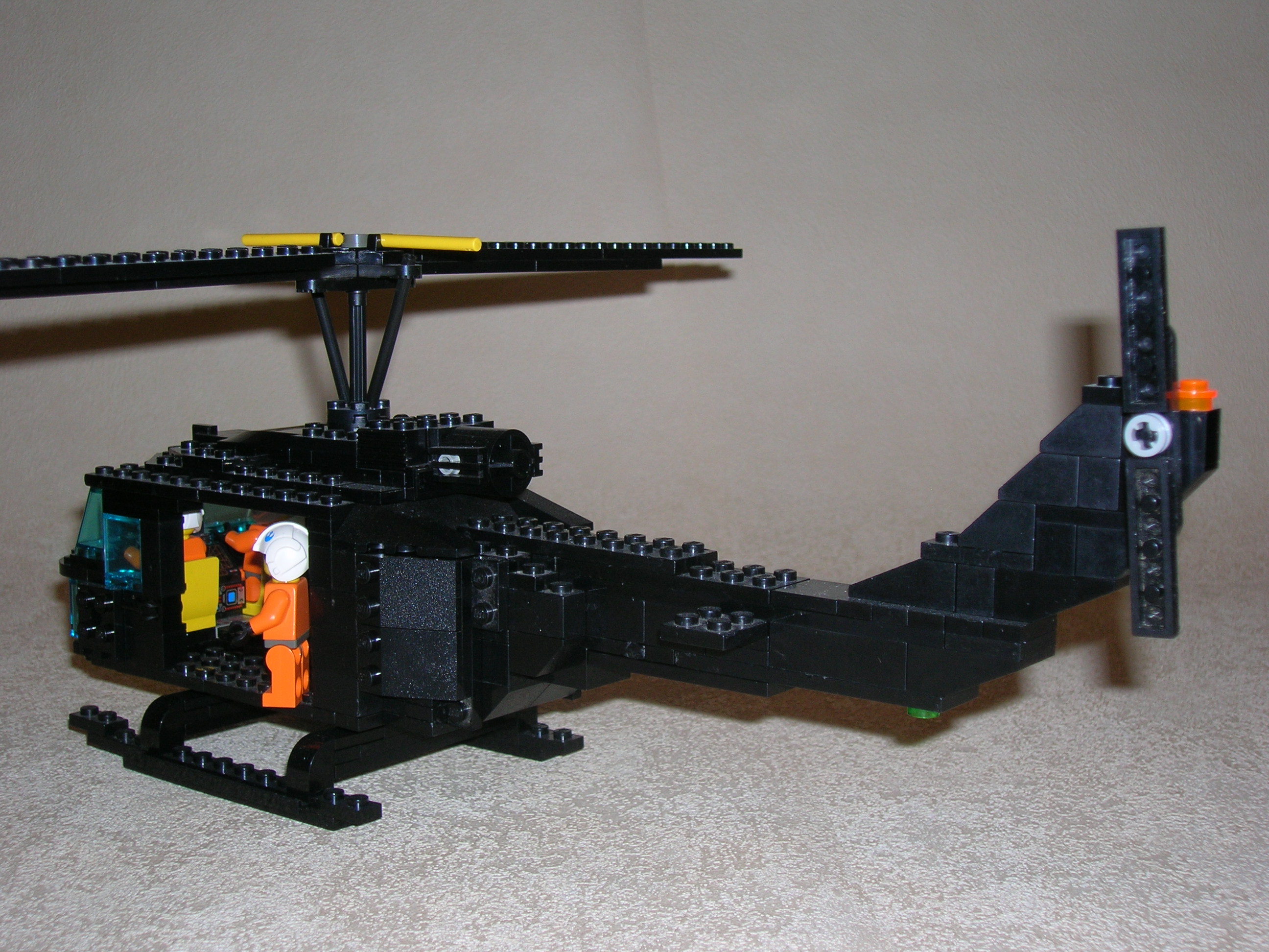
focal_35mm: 46
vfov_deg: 31.5
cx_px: 634
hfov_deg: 41.2
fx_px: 1686
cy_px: 476
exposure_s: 1/60.1
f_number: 3.2
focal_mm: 7.7
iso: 50
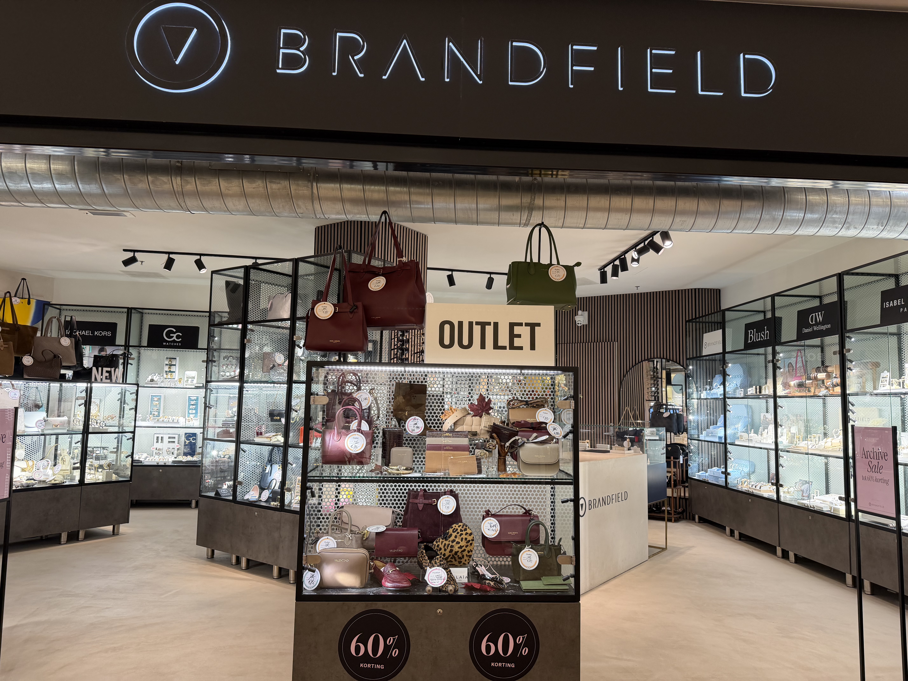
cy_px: 340
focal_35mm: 24
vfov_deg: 56.8
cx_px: 454
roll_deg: -0.7
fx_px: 630
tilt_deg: +6.8
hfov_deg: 71.6
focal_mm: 6.76
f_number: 1.78
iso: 160
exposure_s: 1/100
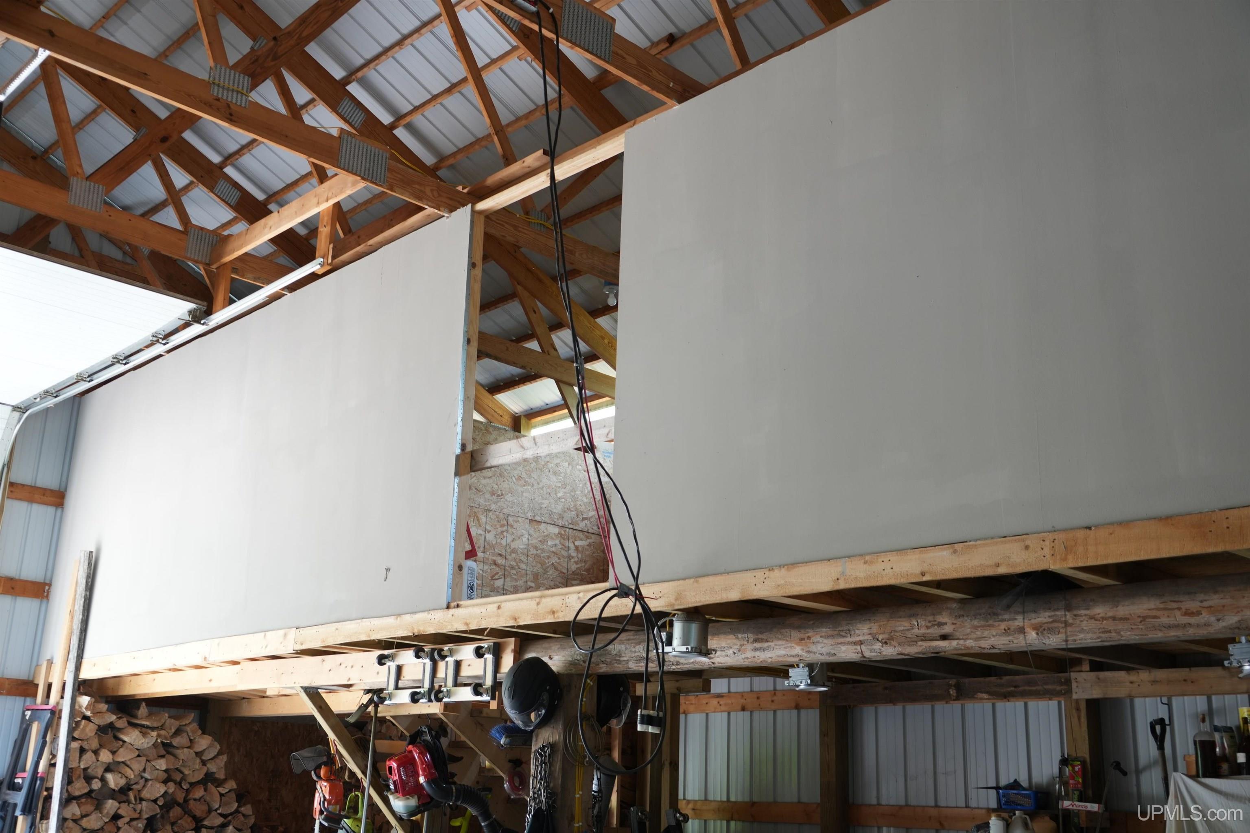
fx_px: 1250
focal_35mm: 36
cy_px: 416
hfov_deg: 53.1
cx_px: 625
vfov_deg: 36.9
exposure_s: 1/60
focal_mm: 36
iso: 500
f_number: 4
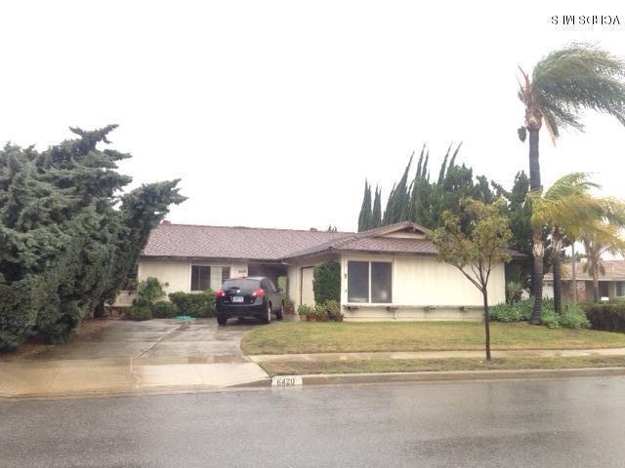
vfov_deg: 42.9
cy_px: 234
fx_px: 596
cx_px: 312
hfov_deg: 55.4
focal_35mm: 33
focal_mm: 4.12
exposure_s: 1/120
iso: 50
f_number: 2.4
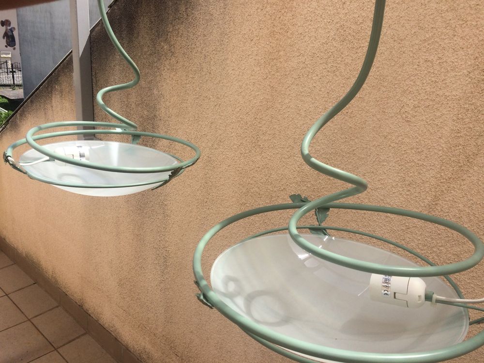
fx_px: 405
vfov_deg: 48.2
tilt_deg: -19.3
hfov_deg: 61.7
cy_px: 182
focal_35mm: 29
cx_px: 242
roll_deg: -5.0
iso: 32
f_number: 2.2
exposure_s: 1/1953
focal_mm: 4.15
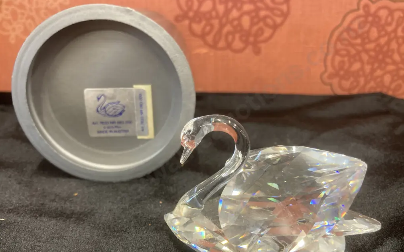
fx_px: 330
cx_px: 200
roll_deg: -0.4
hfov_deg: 62.9
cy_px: 143
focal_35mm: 30
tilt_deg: -18.5
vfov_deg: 41.7
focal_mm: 3.99
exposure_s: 1/50
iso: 160
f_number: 1.8
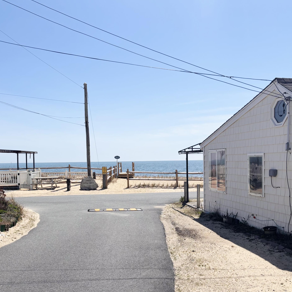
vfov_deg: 44.8
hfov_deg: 44.7
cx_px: 116
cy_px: 169
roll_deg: +0.9
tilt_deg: -2.5
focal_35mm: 37
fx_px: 353
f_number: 1.6
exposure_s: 1/6711
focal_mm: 5.96
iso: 50
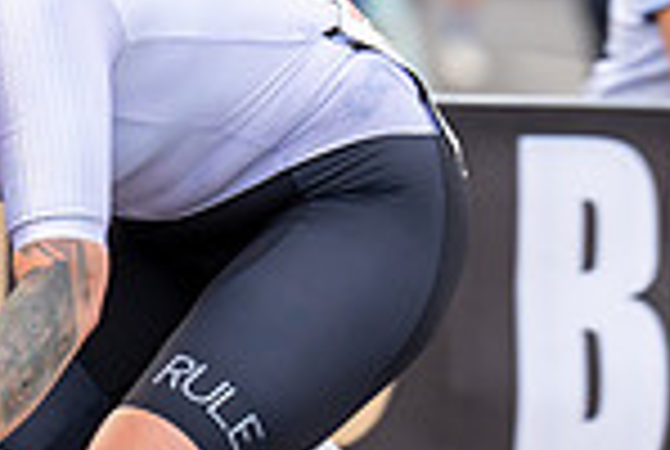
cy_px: -38
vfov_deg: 2.3
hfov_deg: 3.4
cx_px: 4
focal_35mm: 602
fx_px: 11226
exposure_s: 1/1000
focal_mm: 155
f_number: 3.2
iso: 500
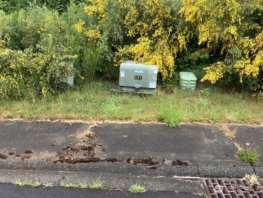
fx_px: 213
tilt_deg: -17.4
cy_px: 99
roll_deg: -5.2
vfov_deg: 49.7
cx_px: 132
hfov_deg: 63.4
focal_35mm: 28
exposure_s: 1/137
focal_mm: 3.99
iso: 25
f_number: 1.8
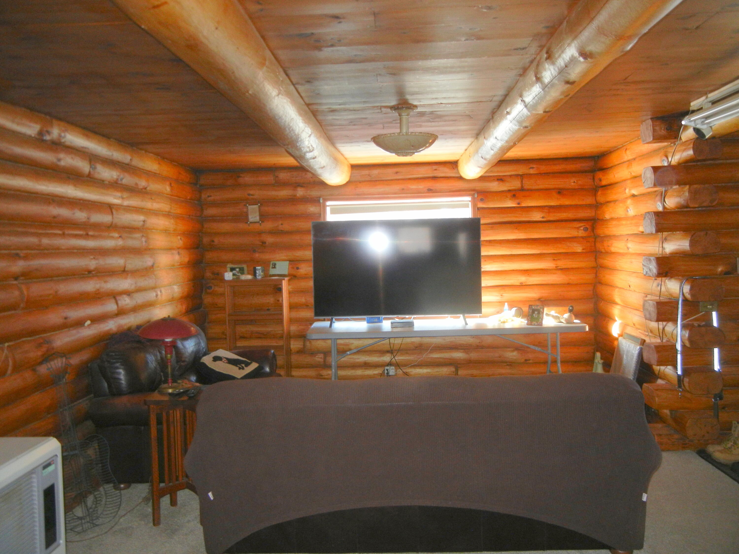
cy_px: 277
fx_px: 640
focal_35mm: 30
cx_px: 370
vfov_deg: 46.8
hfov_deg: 60.0
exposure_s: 1/30
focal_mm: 5.4
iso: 270
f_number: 3.5
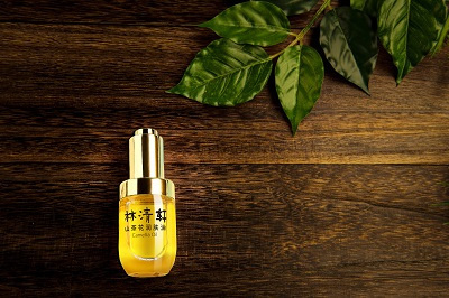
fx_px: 474
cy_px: 149
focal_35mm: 38
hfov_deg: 50.7
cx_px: 224
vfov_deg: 35.0
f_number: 14
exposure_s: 1/125
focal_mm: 38
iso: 100
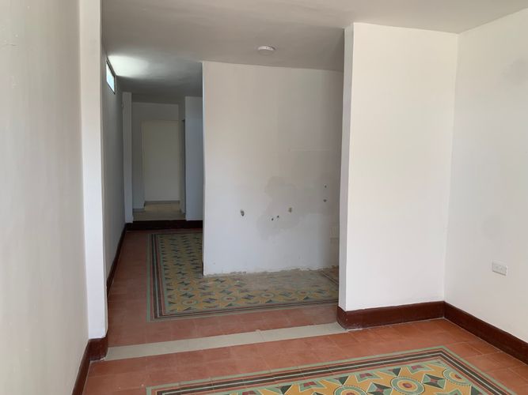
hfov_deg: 67.3
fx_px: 397
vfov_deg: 53.0
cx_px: 264
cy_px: 198
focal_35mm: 26
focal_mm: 4.25
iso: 50
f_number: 1.8
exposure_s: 1/121
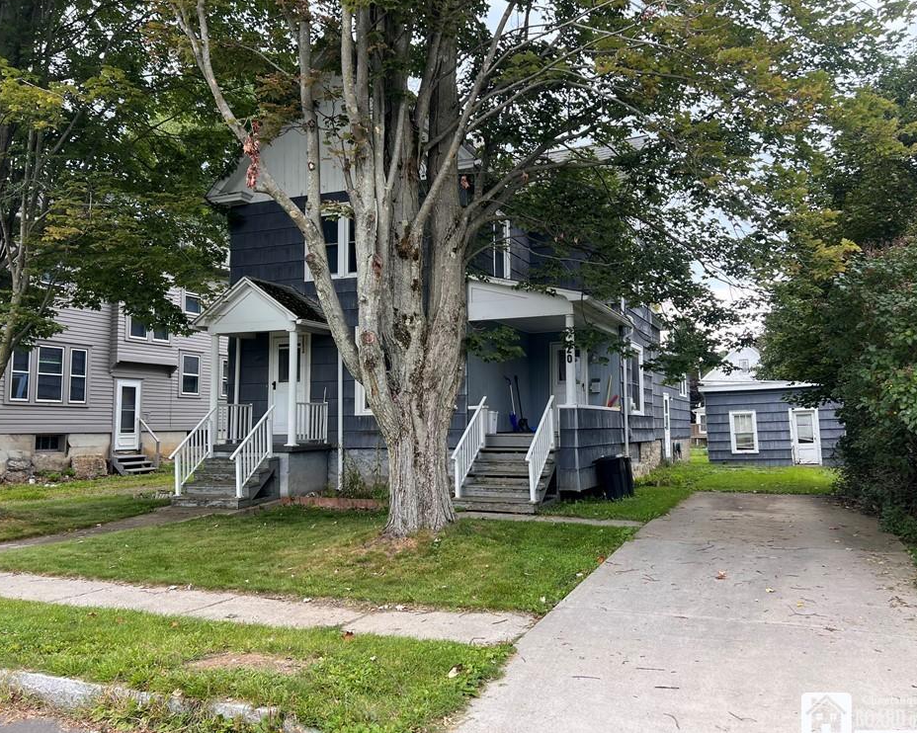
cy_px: 364
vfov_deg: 51.5
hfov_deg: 62.1
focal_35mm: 28
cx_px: 497
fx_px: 760
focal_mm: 5.7
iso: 40
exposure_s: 1/185
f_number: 1.5
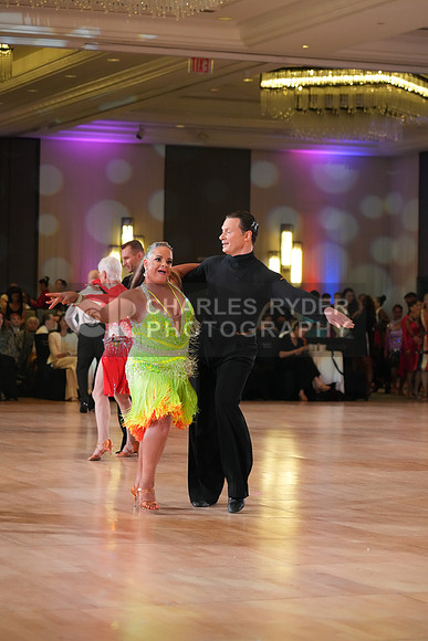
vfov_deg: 19.5
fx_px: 1871
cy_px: 320
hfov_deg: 13.0
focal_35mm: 105
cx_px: 214
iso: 4000
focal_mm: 105
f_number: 4
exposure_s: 1/500
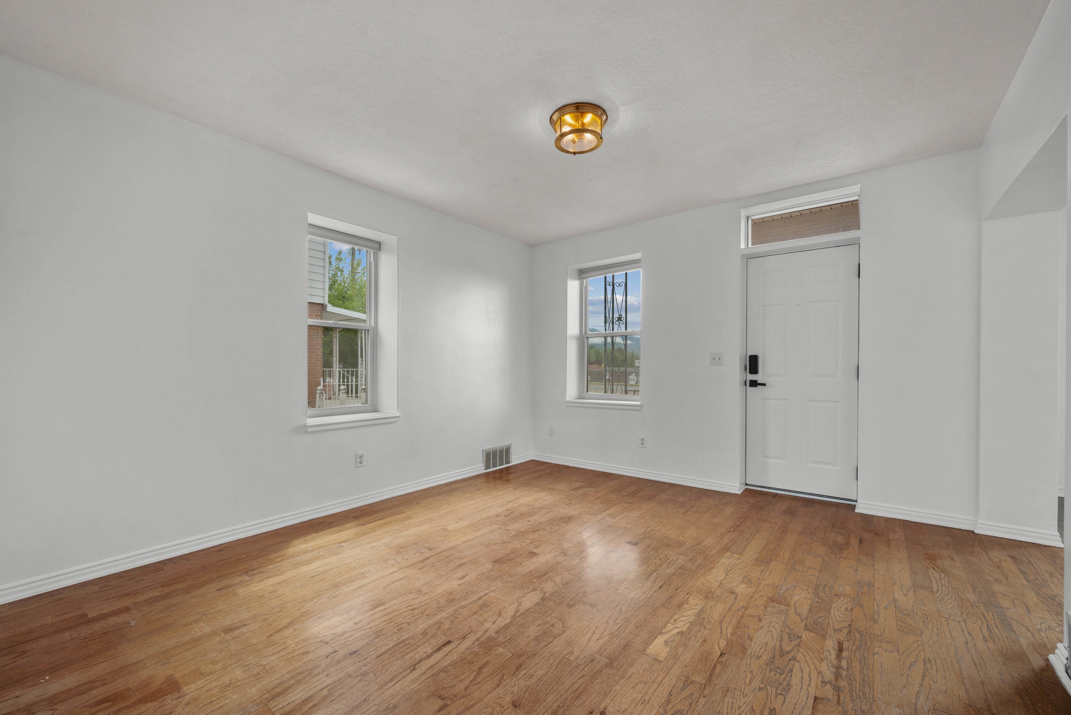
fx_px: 417
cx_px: 536
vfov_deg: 81.3
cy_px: 358
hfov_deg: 104.2
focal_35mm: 14
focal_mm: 14
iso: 500
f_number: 8
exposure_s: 1/5
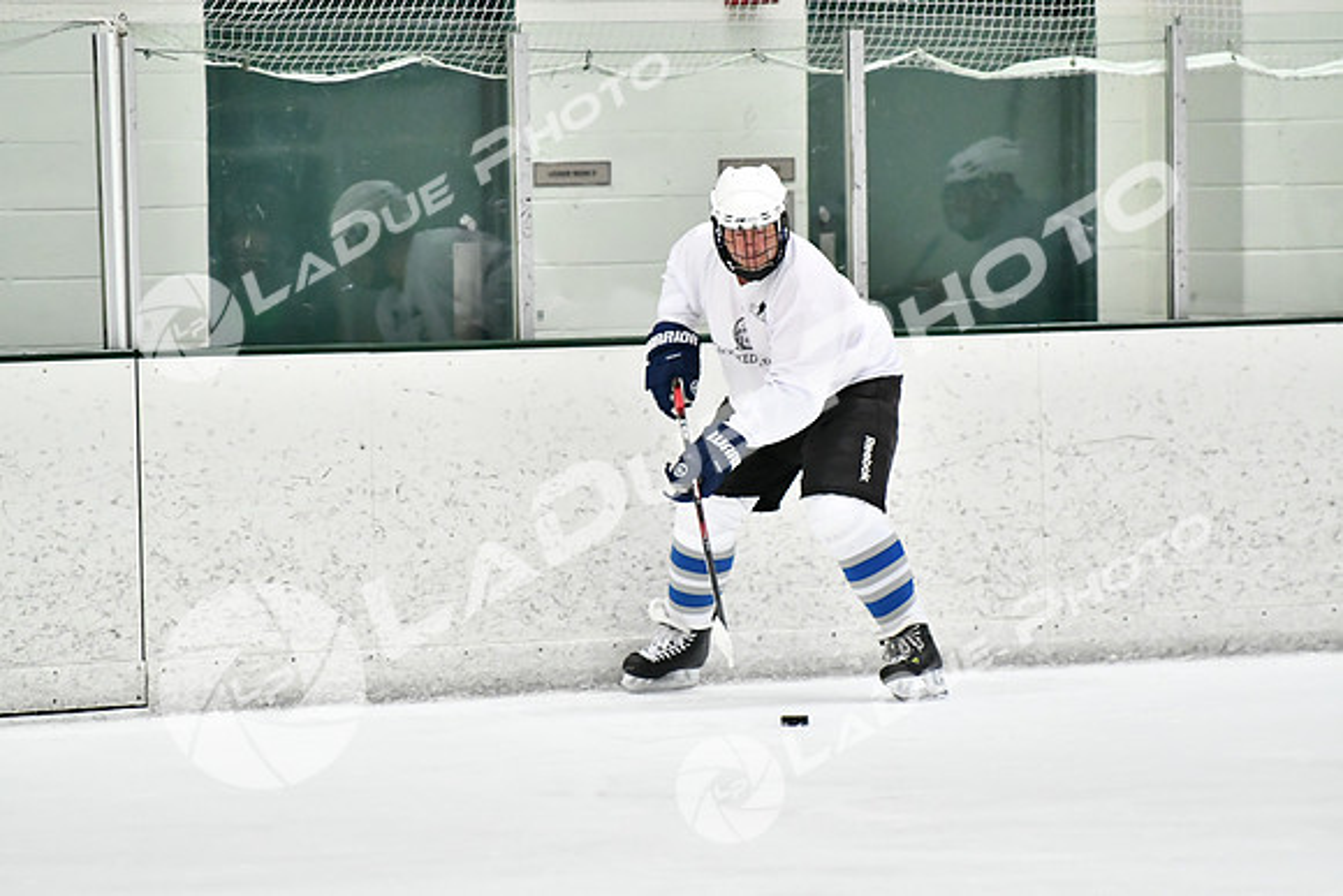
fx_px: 10634
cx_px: 672
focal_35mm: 285
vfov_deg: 4.8
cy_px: 448
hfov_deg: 7.2
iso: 6400
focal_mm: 190
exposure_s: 1/1600
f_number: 2.8
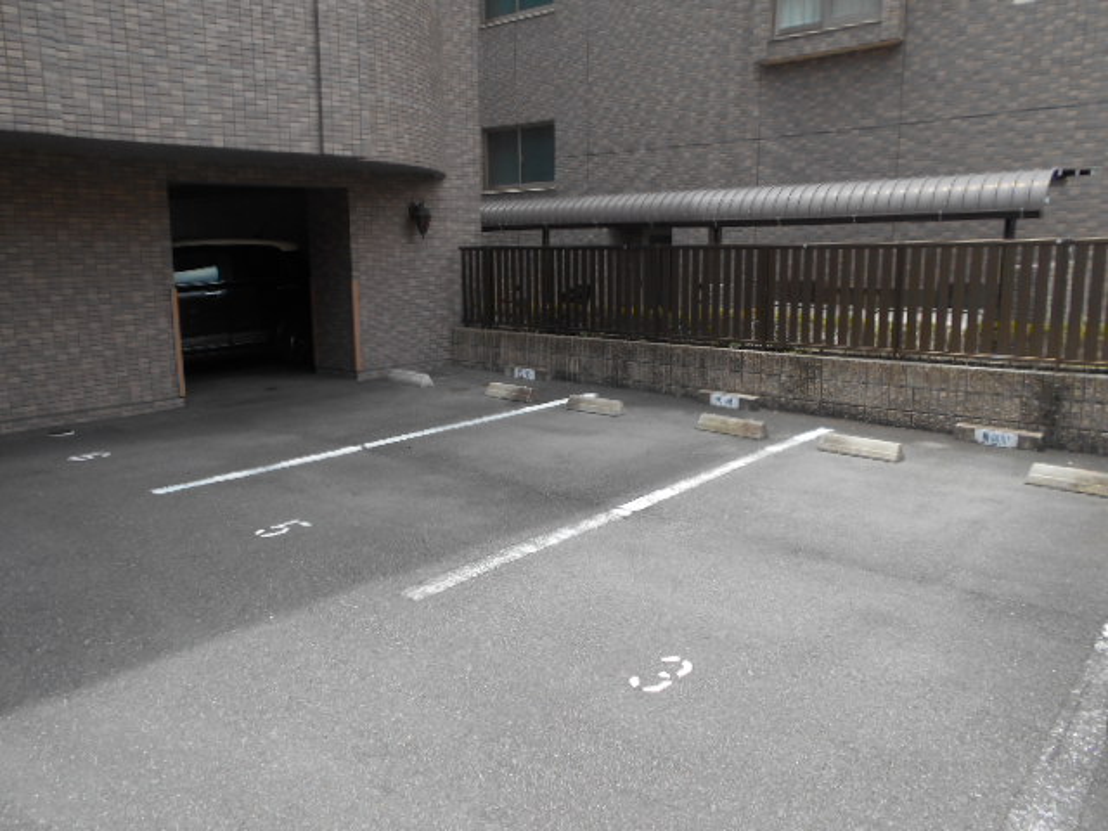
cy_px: 416
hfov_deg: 67.3
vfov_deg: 53.1
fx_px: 832
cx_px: 554
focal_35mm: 26
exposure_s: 1/400
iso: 80
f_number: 3.2
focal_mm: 4.6
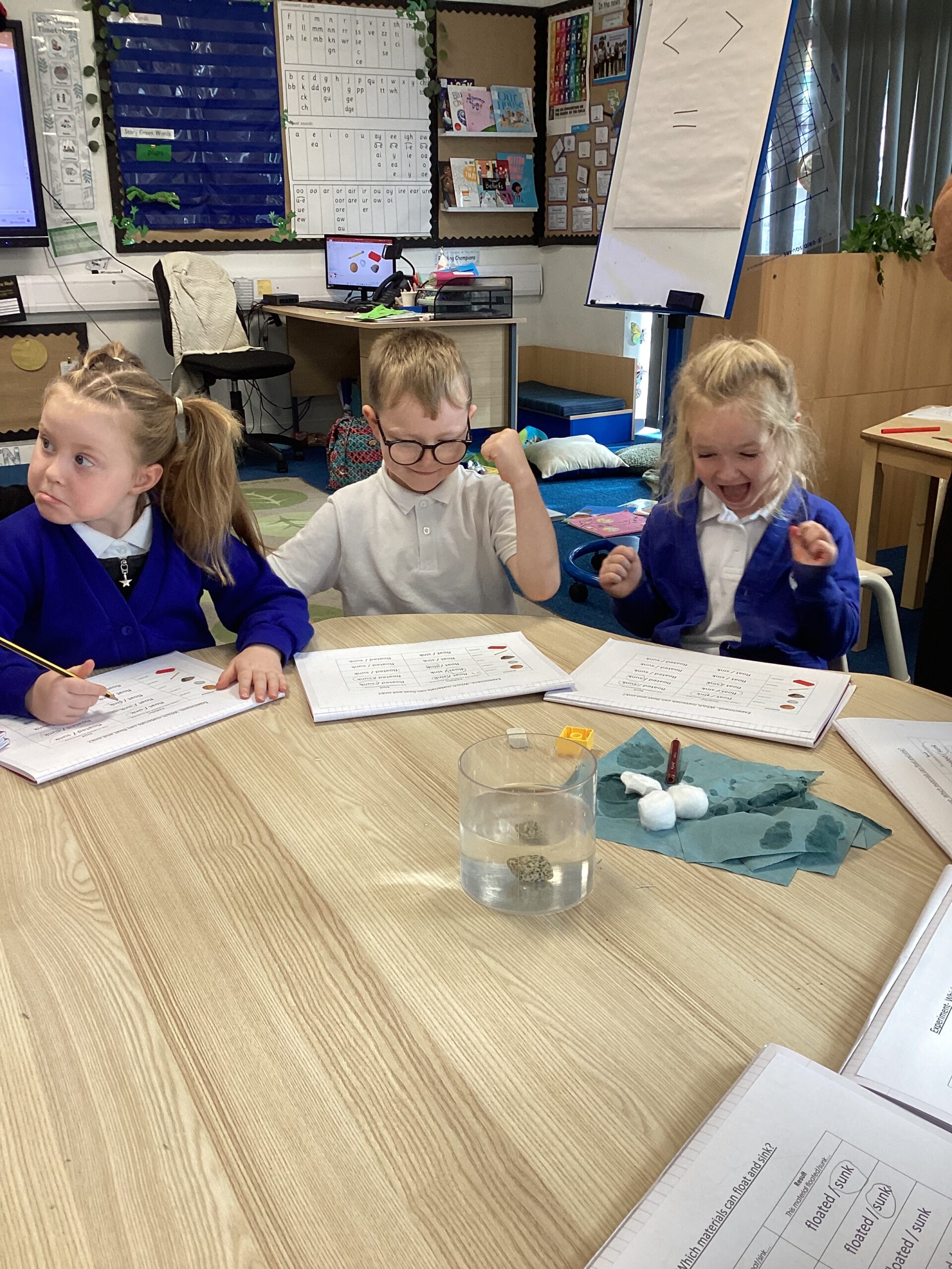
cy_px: 634
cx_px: 476
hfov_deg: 45.4
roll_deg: -0.2
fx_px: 1137
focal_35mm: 31
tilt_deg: -19.6
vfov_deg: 58.4
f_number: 2.4
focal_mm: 3.3
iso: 64
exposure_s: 1/50
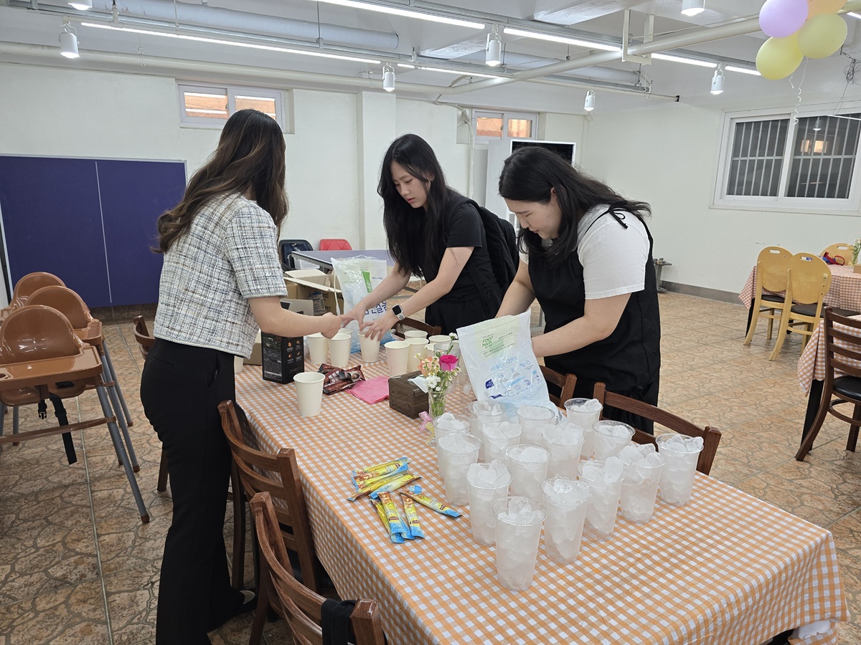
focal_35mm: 23
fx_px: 572
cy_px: 322
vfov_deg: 58.9
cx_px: 430
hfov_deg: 73.9
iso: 100
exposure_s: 1/120
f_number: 1.7
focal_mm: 6.3
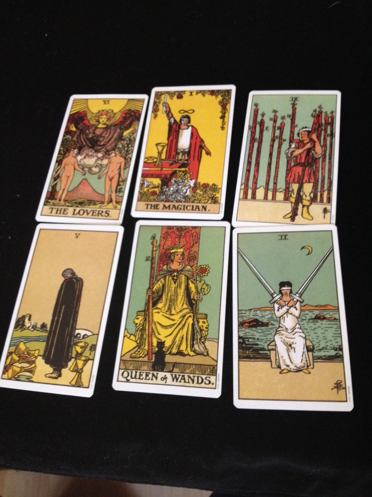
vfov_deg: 52.6
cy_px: 248
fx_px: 502
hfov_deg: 40.7
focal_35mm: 35
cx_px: 186
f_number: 2.4
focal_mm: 4.28
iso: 320
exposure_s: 1/20
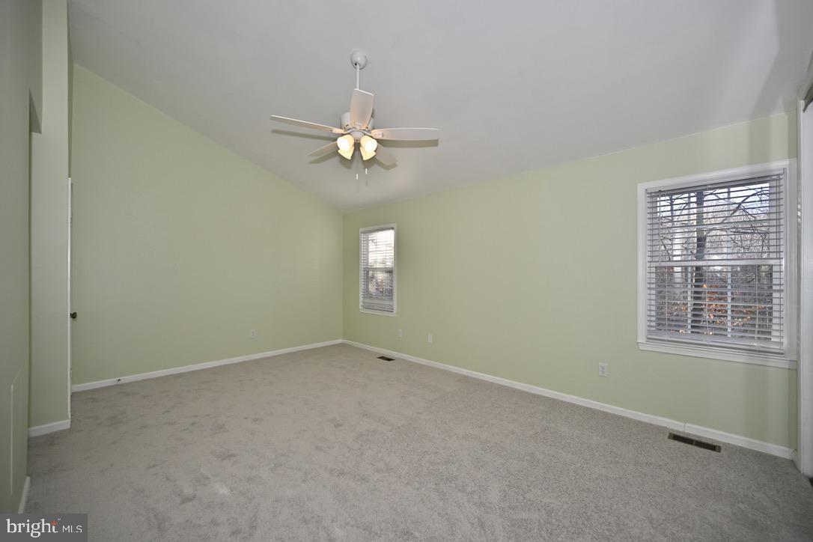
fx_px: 316
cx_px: 406
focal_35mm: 14
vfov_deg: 81.2
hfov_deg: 104.3
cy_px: 271
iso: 125
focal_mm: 14
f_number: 4
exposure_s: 1/200
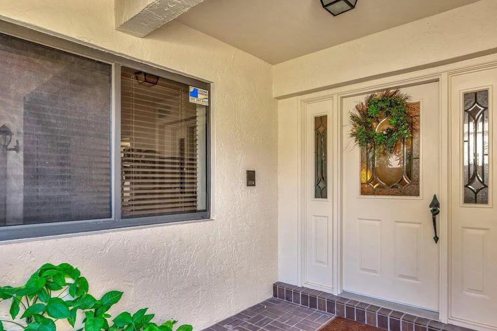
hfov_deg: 78.5
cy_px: 191
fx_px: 304
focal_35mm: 22
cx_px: 257
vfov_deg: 57.0
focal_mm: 16
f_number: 5.6
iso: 100
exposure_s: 1/15
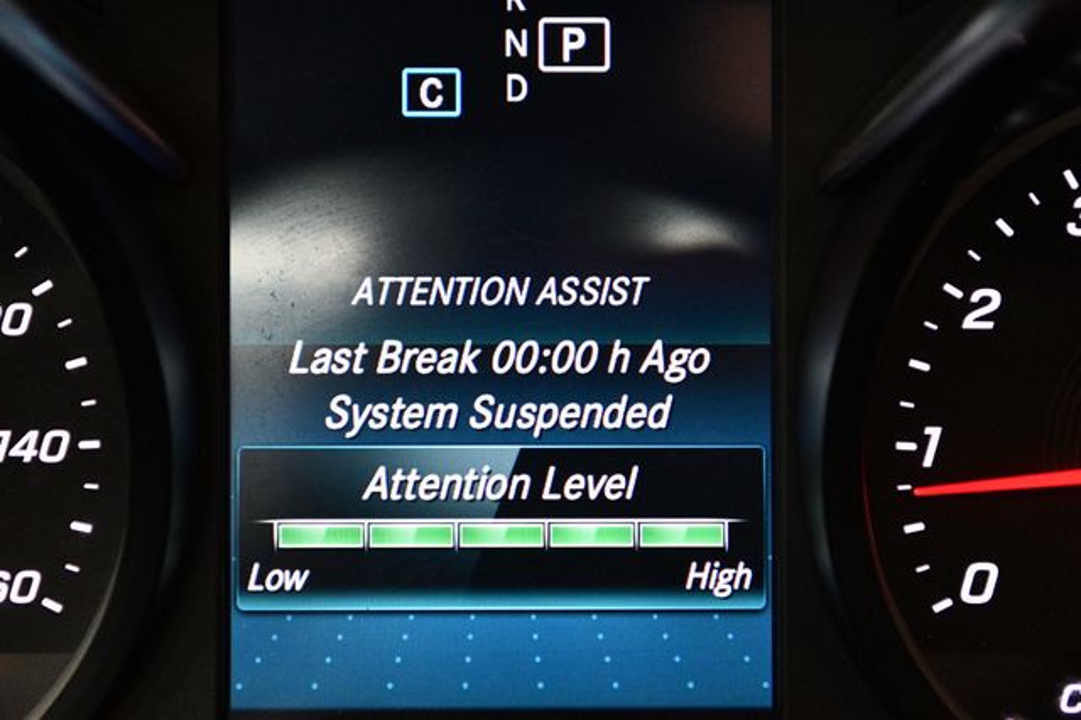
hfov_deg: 28.1
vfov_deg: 18.9
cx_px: 540
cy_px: 360
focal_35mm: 72
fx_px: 2161
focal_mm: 48
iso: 3600
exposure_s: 1/60
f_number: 5.6
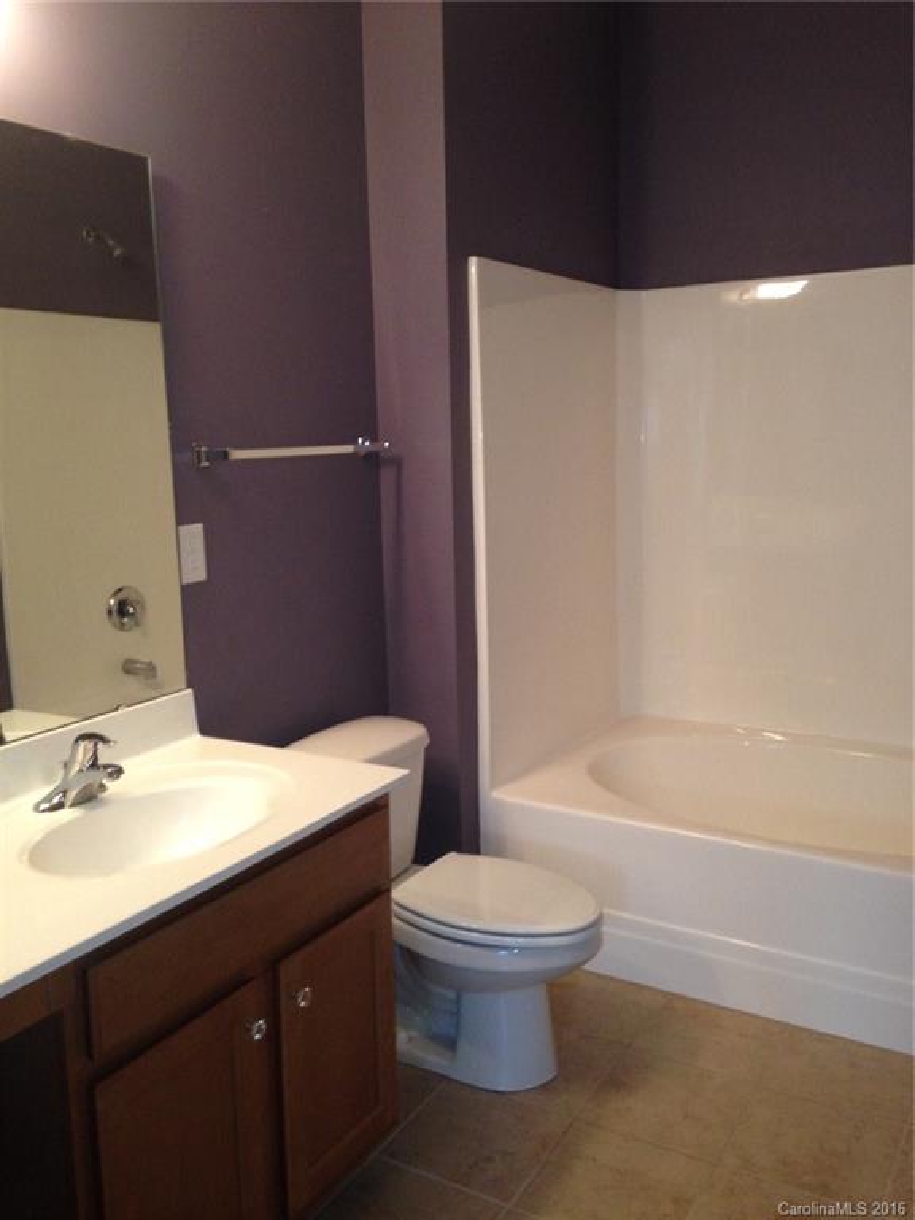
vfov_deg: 55.4
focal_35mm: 33
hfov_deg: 42.9
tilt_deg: -10.0
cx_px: 458
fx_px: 1163
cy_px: 610
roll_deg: +1.2
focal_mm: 4.12
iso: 125
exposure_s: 1/20
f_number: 2.4
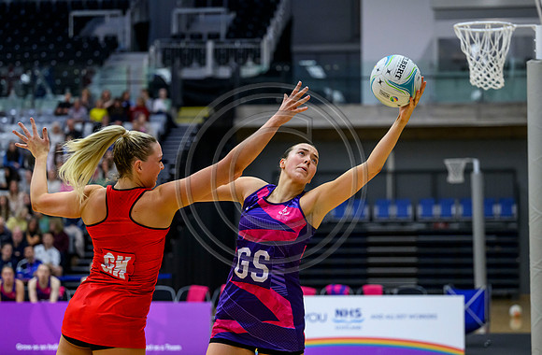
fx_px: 1580
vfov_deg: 12.8
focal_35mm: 105
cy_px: 198
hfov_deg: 19.5
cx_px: 244
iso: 5000
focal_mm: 95
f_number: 2.8
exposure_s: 1/1250
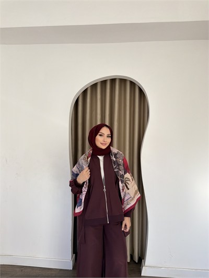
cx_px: 104
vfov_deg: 71.6
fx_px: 193
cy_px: 139
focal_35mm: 24
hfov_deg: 56.8
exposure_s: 1/1618
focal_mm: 6.76
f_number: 1.78
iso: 320
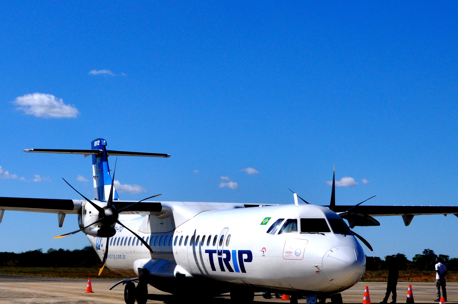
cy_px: 180
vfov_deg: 15.7
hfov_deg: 23.4
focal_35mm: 87
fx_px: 1105
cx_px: 172
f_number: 14
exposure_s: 1/800
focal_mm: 32
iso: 400
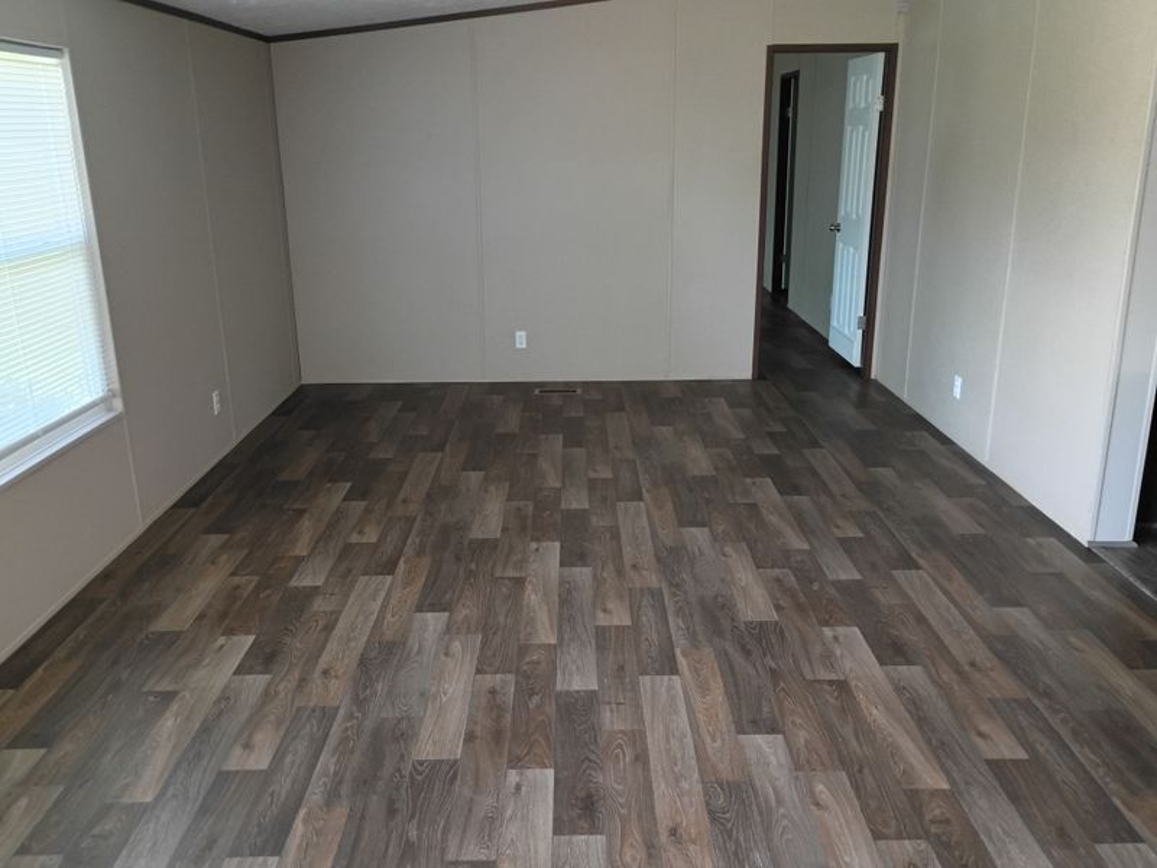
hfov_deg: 61.7
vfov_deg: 48.2
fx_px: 969
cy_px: 434
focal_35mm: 29
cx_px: 578
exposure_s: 1/60
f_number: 1.8
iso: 929
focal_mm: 4.27
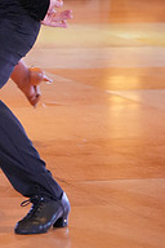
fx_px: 2262
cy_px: -59
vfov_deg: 6.2
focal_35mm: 329
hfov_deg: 4.2
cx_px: -25
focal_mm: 109
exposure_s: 1/500
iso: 5000
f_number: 3.5
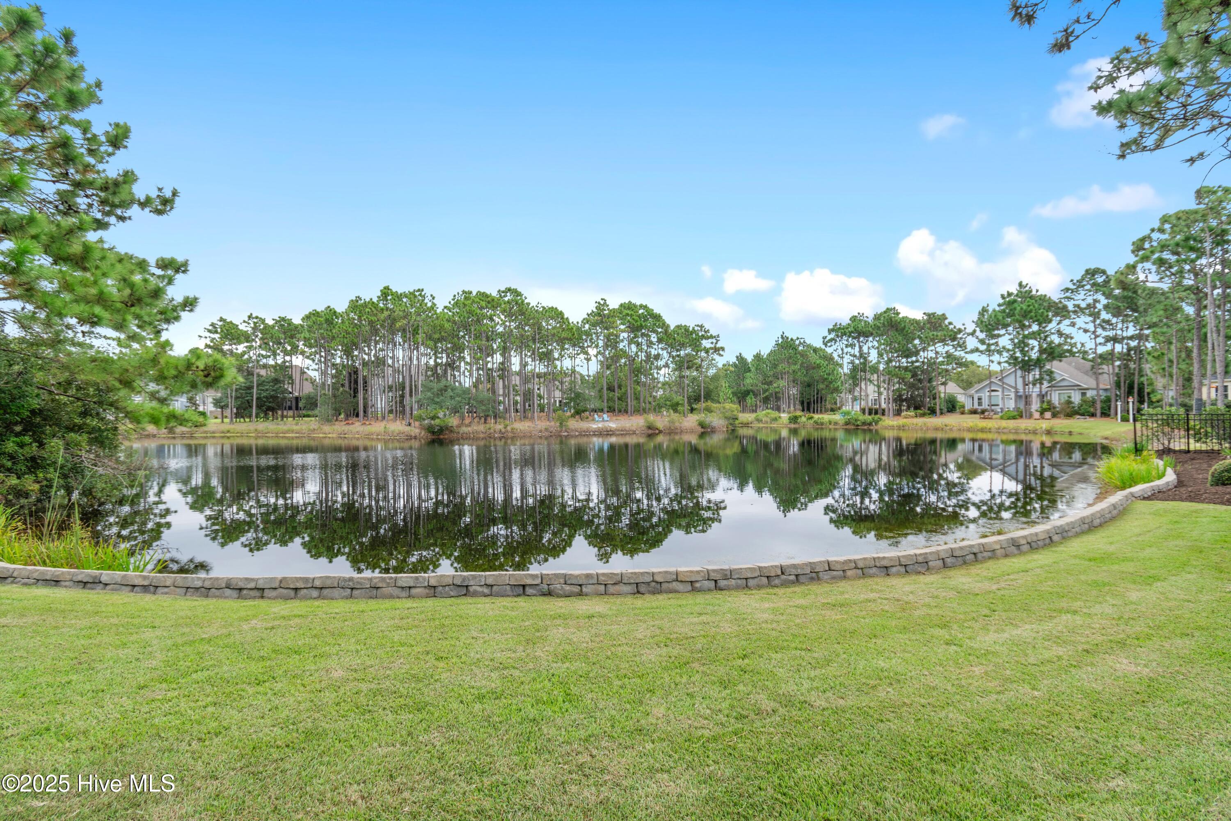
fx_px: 513
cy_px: 410
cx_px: 616
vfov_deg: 77.3
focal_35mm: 15
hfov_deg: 100.4
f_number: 5.6
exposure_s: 1/125
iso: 100
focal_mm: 10
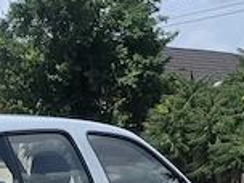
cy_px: 278
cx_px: -40
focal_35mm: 91
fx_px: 641
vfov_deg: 15.0
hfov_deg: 20.3
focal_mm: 6.3
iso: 80
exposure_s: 1/7944
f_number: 1.7
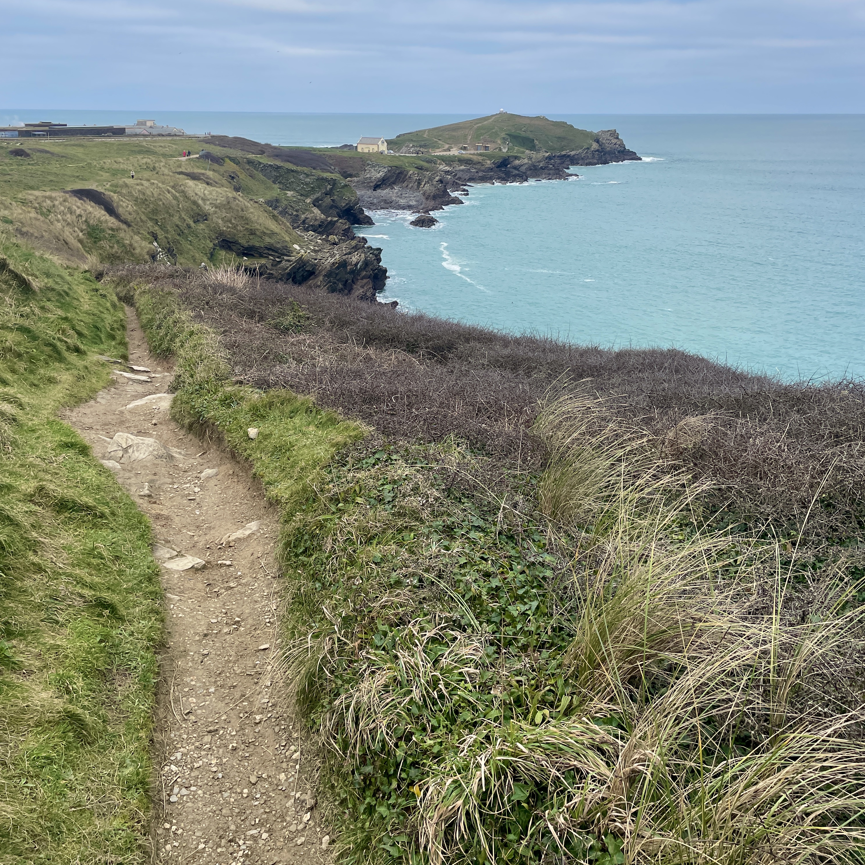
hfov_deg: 52.5
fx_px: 876
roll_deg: -0.1
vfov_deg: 51.6
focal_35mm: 31
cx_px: 429
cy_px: 295
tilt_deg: -11.4
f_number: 1.6
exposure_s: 1/361
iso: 32
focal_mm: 4.2
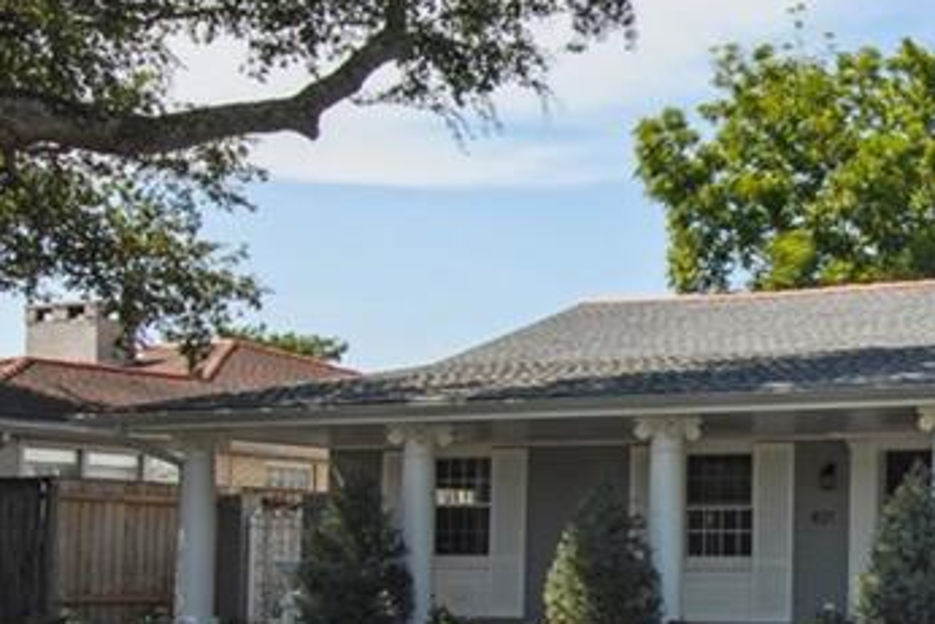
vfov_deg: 19.0
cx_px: 1119
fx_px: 1845
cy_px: 500
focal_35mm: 71
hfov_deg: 25.5
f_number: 11
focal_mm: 16
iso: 200
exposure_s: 1/200
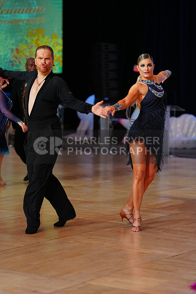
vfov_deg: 20.0
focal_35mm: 102
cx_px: 98
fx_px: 832
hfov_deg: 13.4
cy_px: 147
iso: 1000
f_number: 2.8
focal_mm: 102
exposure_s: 1/400
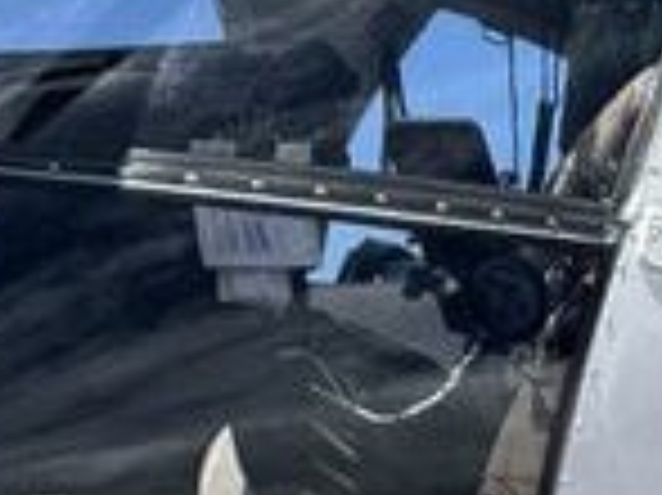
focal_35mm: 147
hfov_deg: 12.2
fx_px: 2809
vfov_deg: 9.0
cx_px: 1238
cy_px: 1244
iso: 80
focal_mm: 6.76
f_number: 1.78
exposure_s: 1/4608
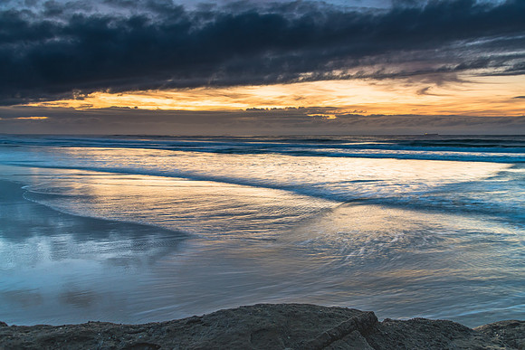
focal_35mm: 32
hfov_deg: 58.7
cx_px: 262
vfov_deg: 41.1
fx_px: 467
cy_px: 175
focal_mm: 32
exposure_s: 1
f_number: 7.1
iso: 400
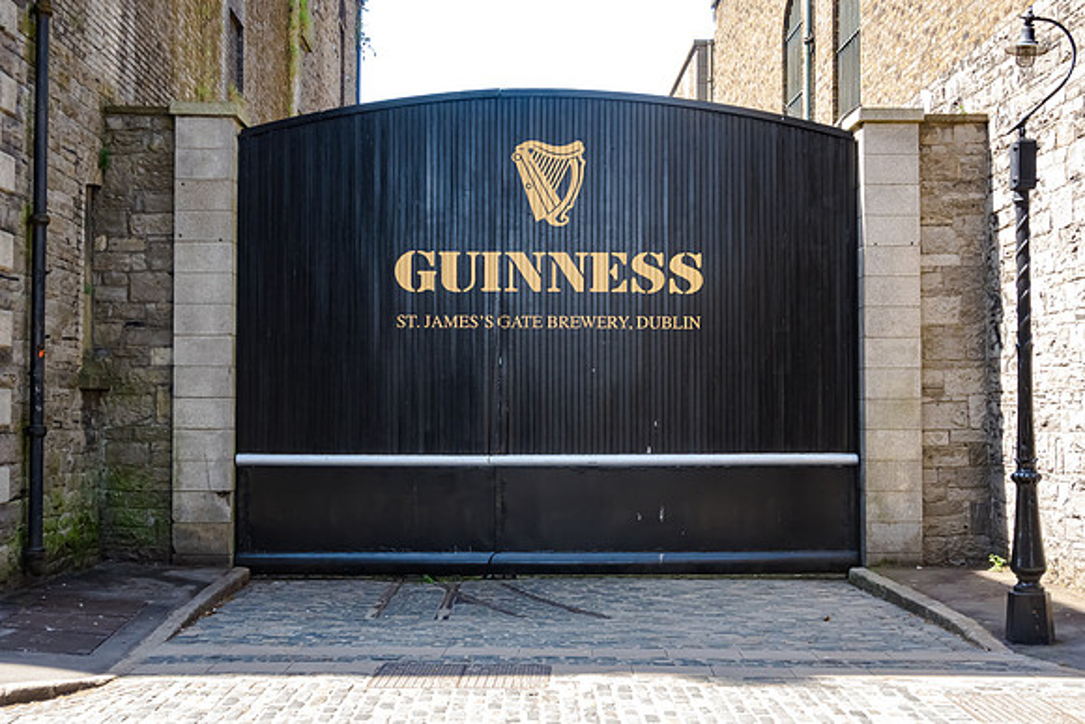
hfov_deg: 45.4
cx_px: 542
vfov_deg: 31.2
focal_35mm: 43
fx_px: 1296
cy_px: 362
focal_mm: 15.9
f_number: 9
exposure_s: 1/40
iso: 250
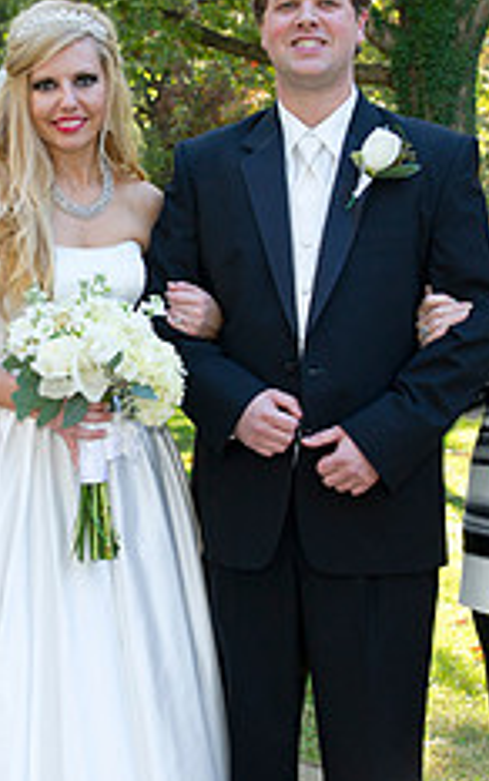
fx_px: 1724
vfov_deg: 25.5
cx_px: 97
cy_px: 375
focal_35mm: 81
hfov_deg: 16.0
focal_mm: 32
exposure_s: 1/200
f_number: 5.6
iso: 500
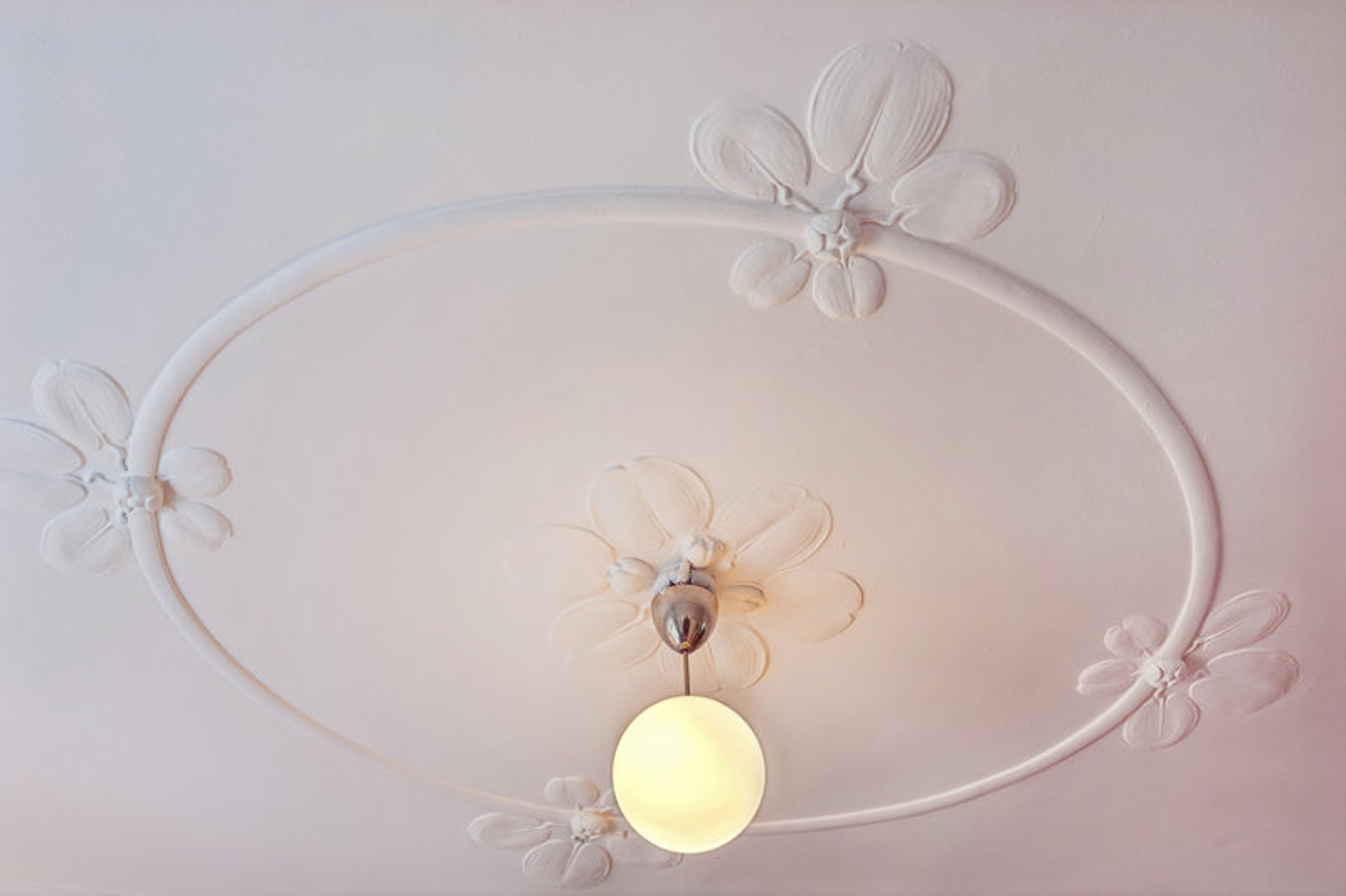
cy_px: 448
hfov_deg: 54.4
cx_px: 673
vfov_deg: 37.8
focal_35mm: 35
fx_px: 1308
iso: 200
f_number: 8
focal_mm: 35
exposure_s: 1/30
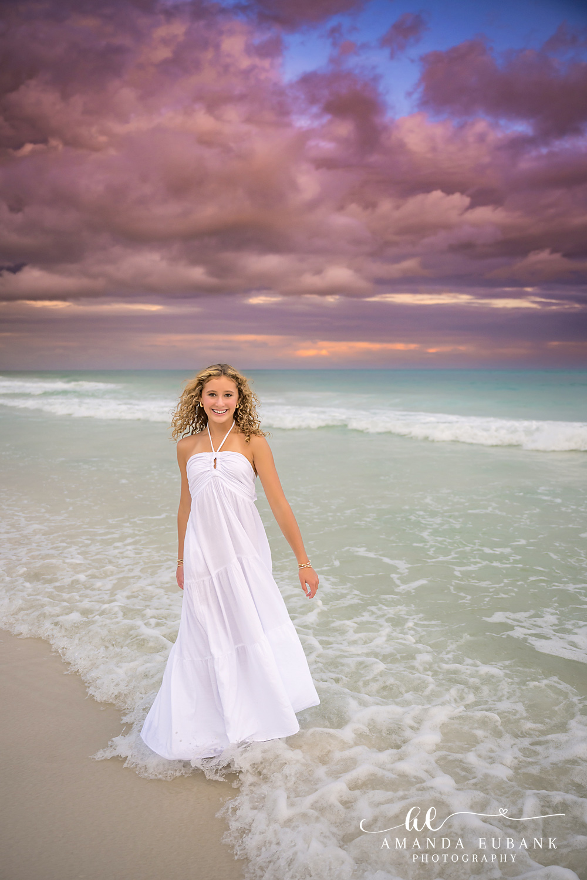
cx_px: 294
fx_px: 770
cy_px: 440
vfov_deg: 59.5
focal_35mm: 32
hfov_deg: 41.7
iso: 500
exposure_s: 1/800
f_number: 2.8
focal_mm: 31.5
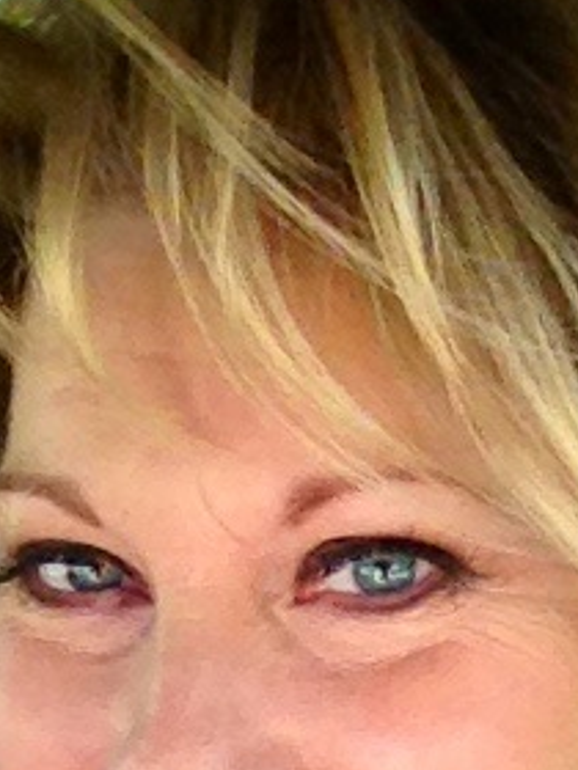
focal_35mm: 80
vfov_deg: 23.0
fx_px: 1781
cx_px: 306
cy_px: 839
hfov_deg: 18.4
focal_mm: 1.85
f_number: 2.4
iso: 125
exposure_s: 1/171
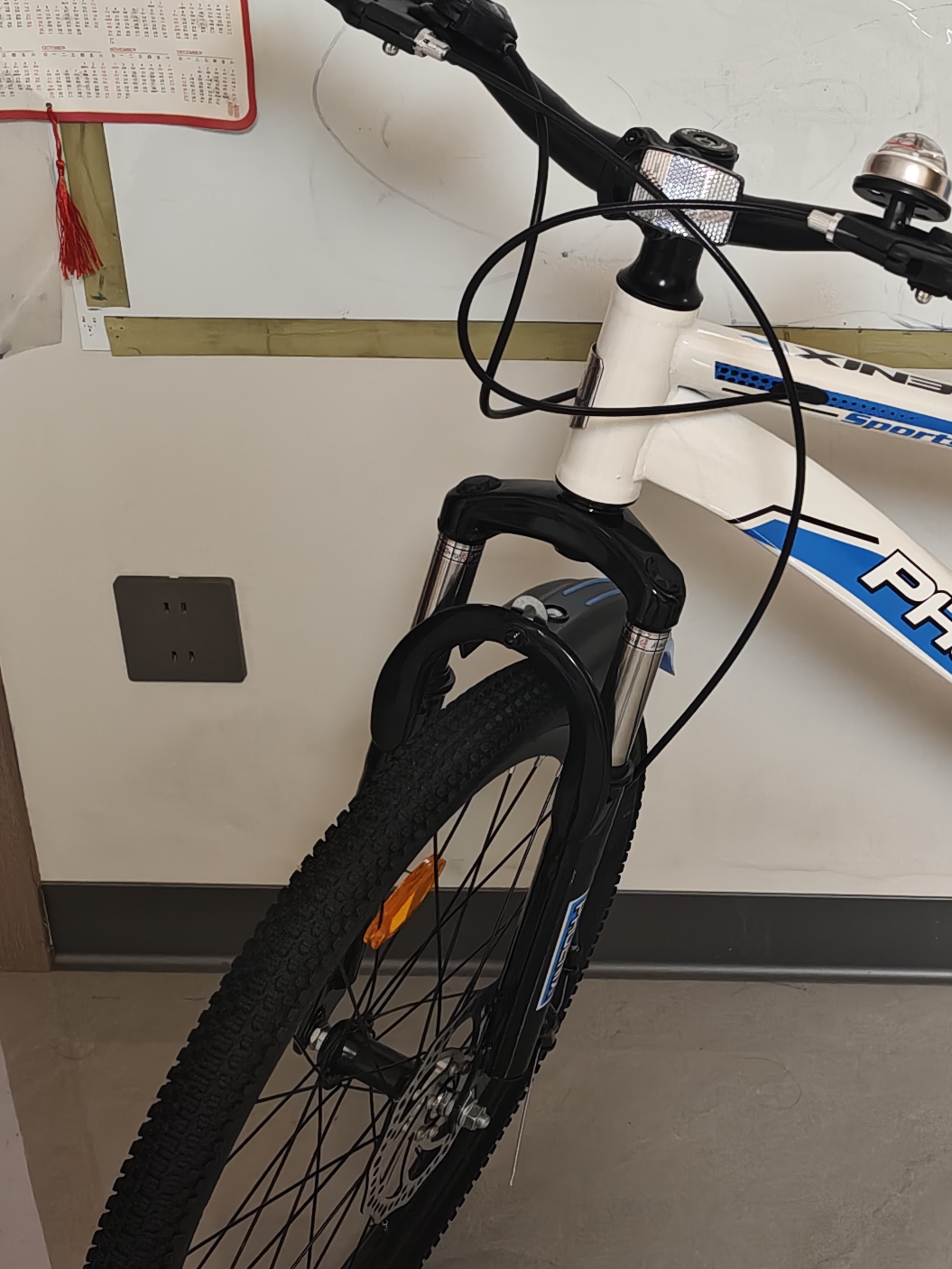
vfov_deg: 28.9
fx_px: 2456
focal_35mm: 67
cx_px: 1062
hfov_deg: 20.8
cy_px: 498
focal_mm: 6.45
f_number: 1.68
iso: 549
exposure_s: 1/50
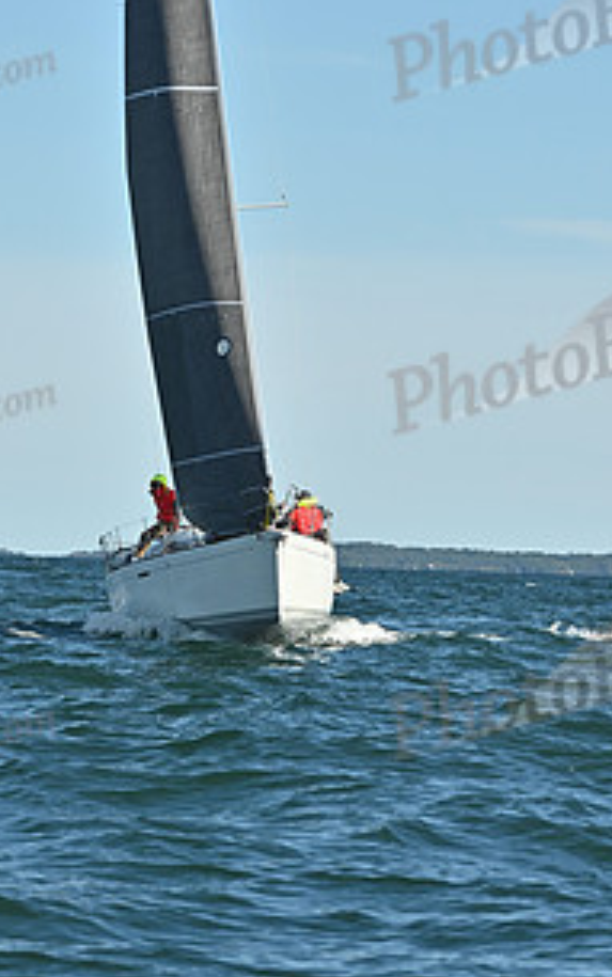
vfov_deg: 8.3
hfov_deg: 5.2
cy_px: 231
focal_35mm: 252
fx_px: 6715
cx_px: 223
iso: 320
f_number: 7.1
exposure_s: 1/1600
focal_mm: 130
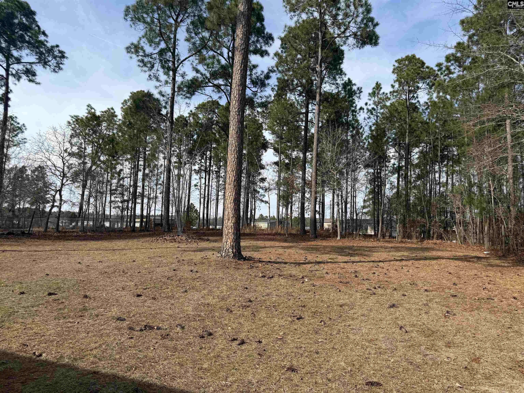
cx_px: 262
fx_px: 363
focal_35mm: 24
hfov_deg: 71.6
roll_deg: -1.3
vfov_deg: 56.8
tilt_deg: +5.5
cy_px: 196
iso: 80
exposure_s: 1/3021
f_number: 1.78
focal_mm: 6.76
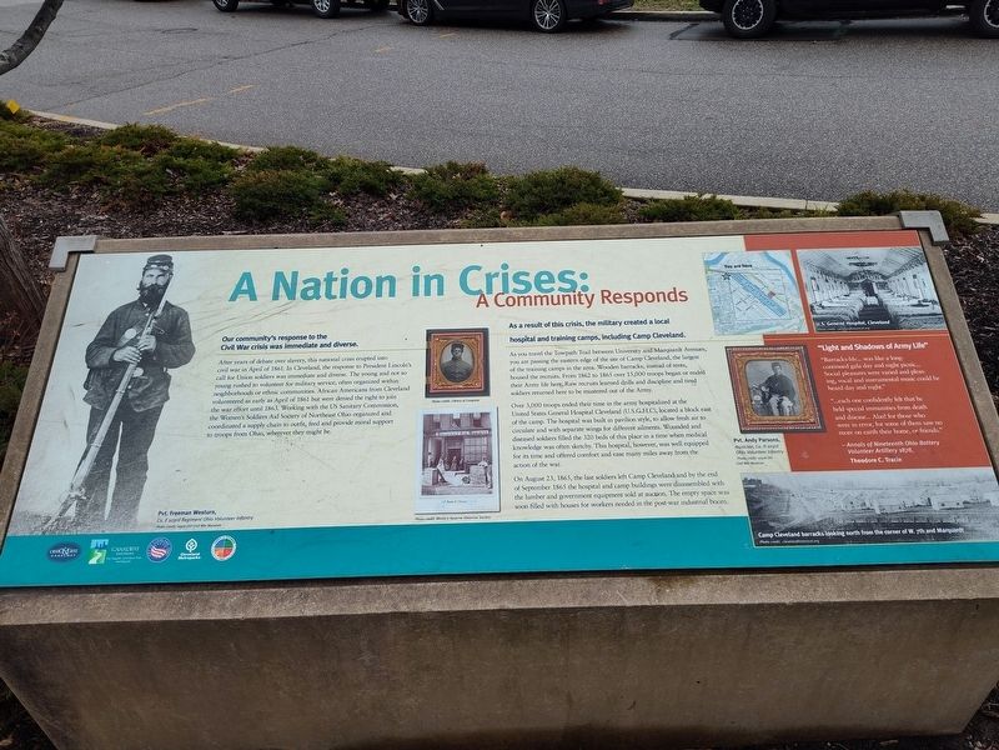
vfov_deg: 58.9
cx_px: 500
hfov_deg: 73.9
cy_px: 375
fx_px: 664
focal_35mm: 23
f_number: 1.8
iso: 118
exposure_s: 1/200
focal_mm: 5.56
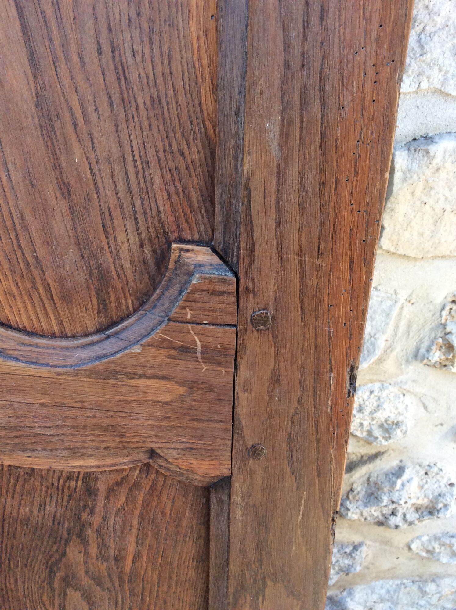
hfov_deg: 44.1
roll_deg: -2.6
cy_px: 305
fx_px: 563
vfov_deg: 56.9
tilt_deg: -35.7
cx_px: 228
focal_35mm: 32
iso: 64
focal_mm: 3.3
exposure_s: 1/100
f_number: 2.4
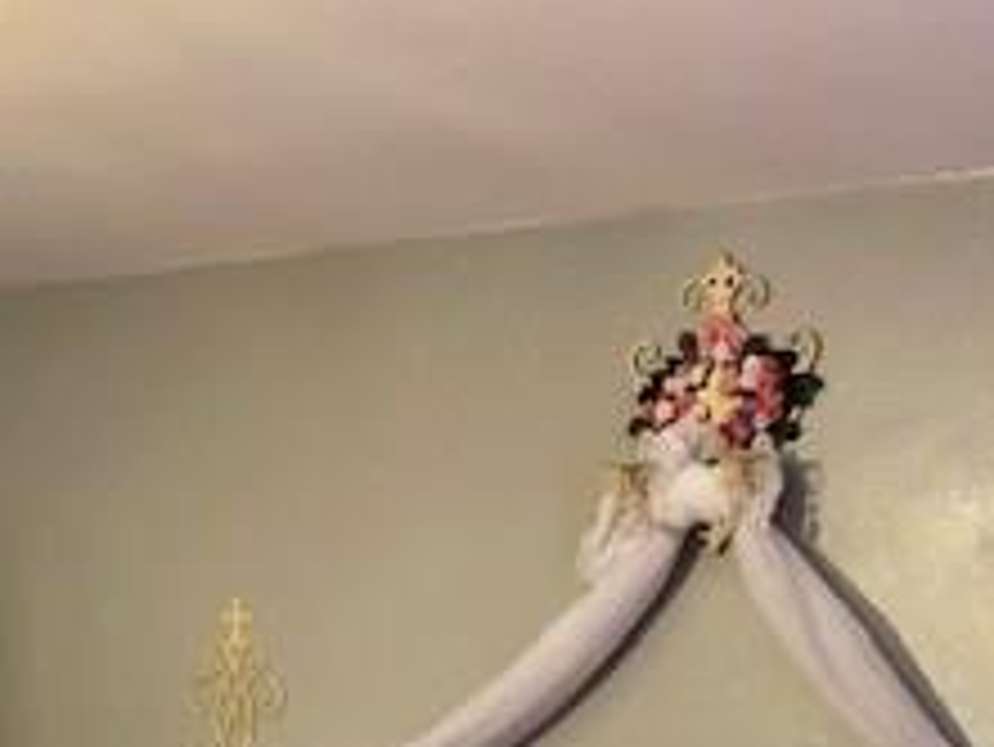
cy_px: 994
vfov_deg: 17.1
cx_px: 612
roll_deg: +0.1
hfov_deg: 24.1
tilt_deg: -4.6
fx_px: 2327
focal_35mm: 81
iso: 100
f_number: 1.8
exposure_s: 1/9
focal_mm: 3.99
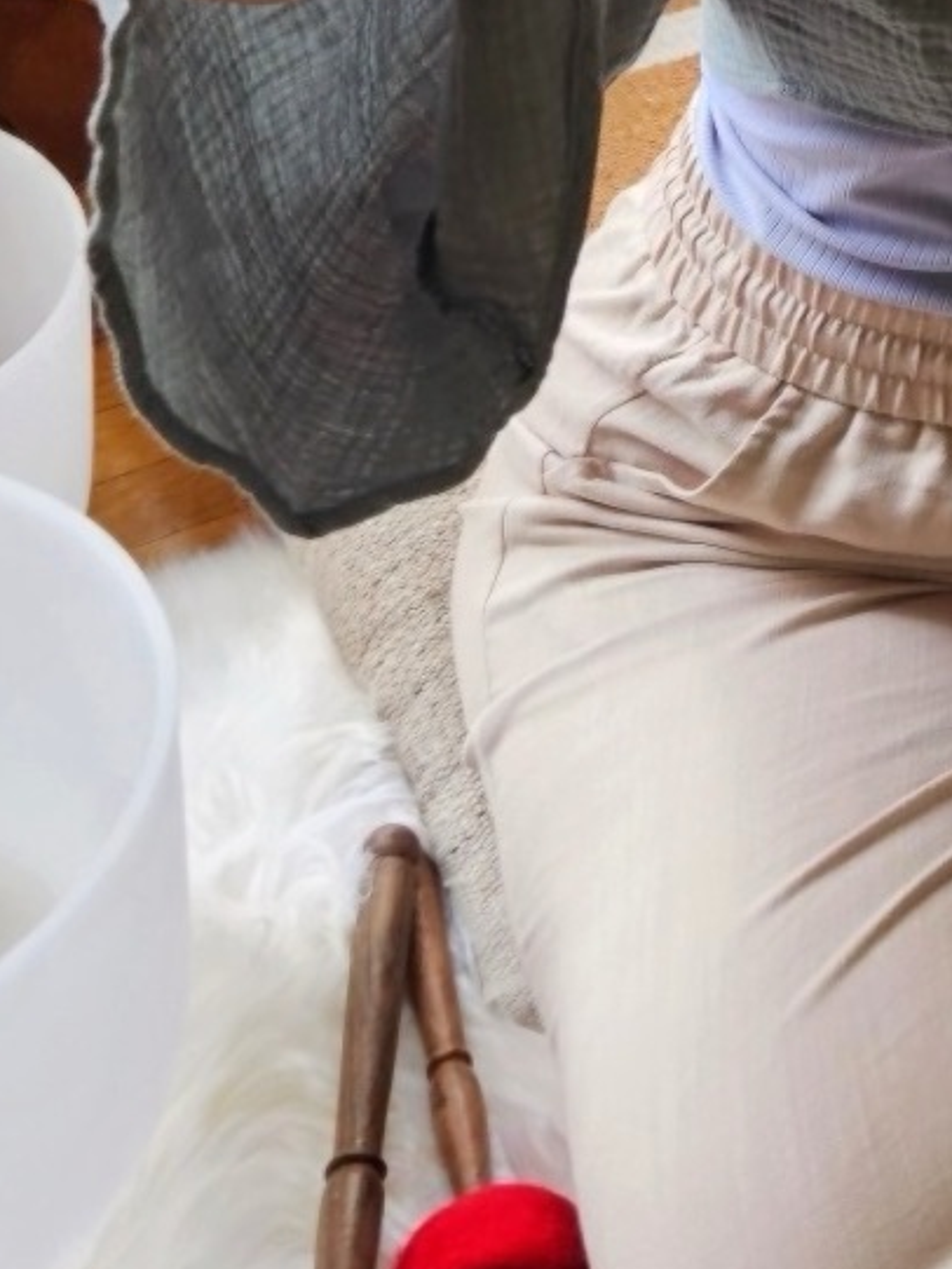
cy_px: -272
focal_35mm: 85
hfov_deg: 16.4
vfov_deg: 21.3
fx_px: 3116
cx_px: 1250
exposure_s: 1/208
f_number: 1.8
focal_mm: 5.4
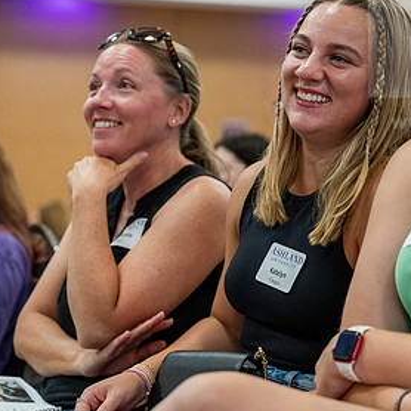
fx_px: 1666
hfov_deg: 14.0
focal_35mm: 124
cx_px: 324
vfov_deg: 14.1
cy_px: 153
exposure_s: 1/160
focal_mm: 70
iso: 2500
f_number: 3.5
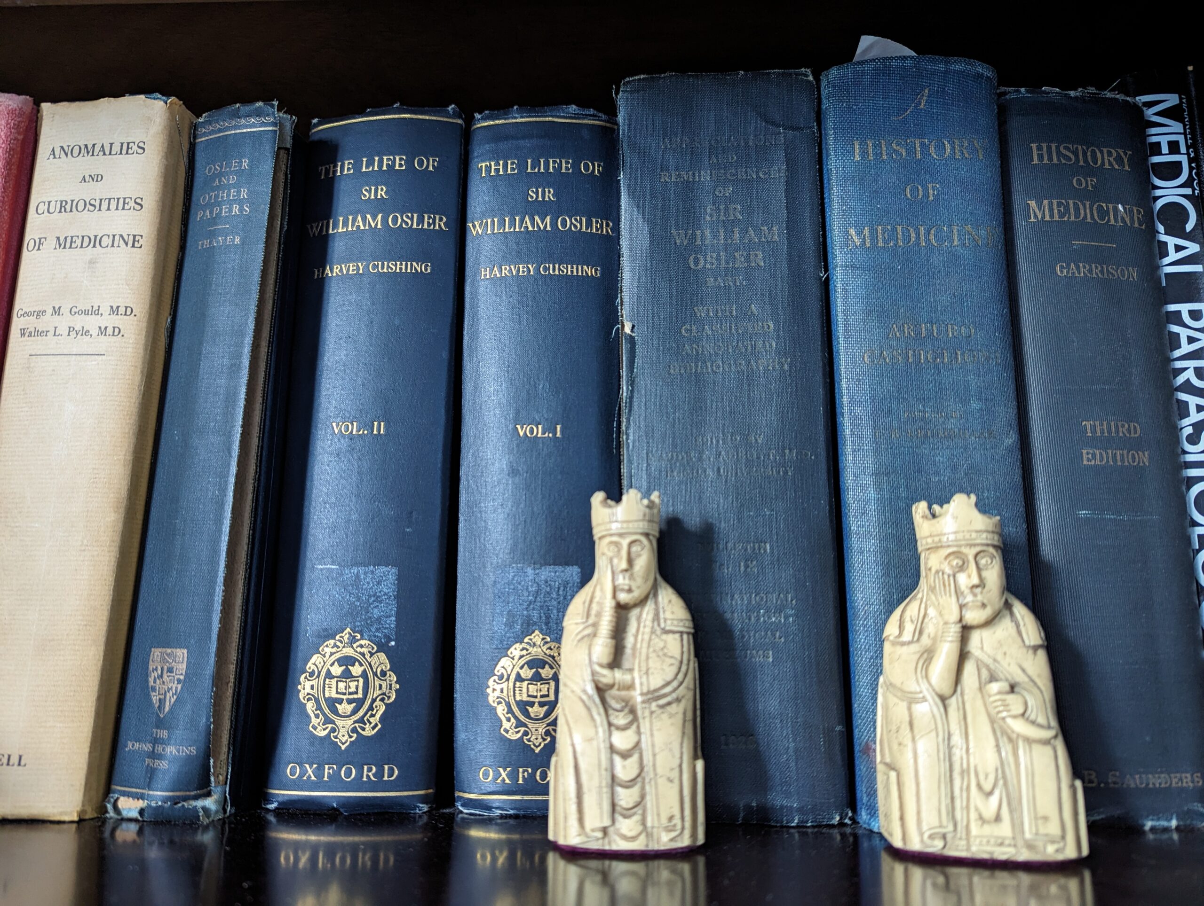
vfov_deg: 56.9
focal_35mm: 24
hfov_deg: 71.5
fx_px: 836
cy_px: 453
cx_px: 602
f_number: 1.85
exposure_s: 1/24.3
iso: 331
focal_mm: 6.81
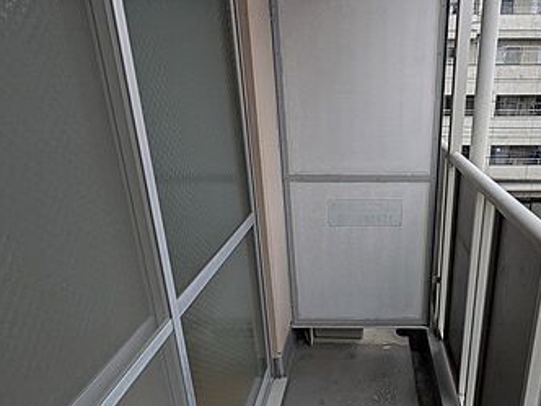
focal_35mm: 27
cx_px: 363
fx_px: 422
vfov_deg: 51.2
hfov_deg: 63.6
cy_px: 232
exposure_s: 1/460
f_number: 2.2
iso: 51
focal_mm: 1.83
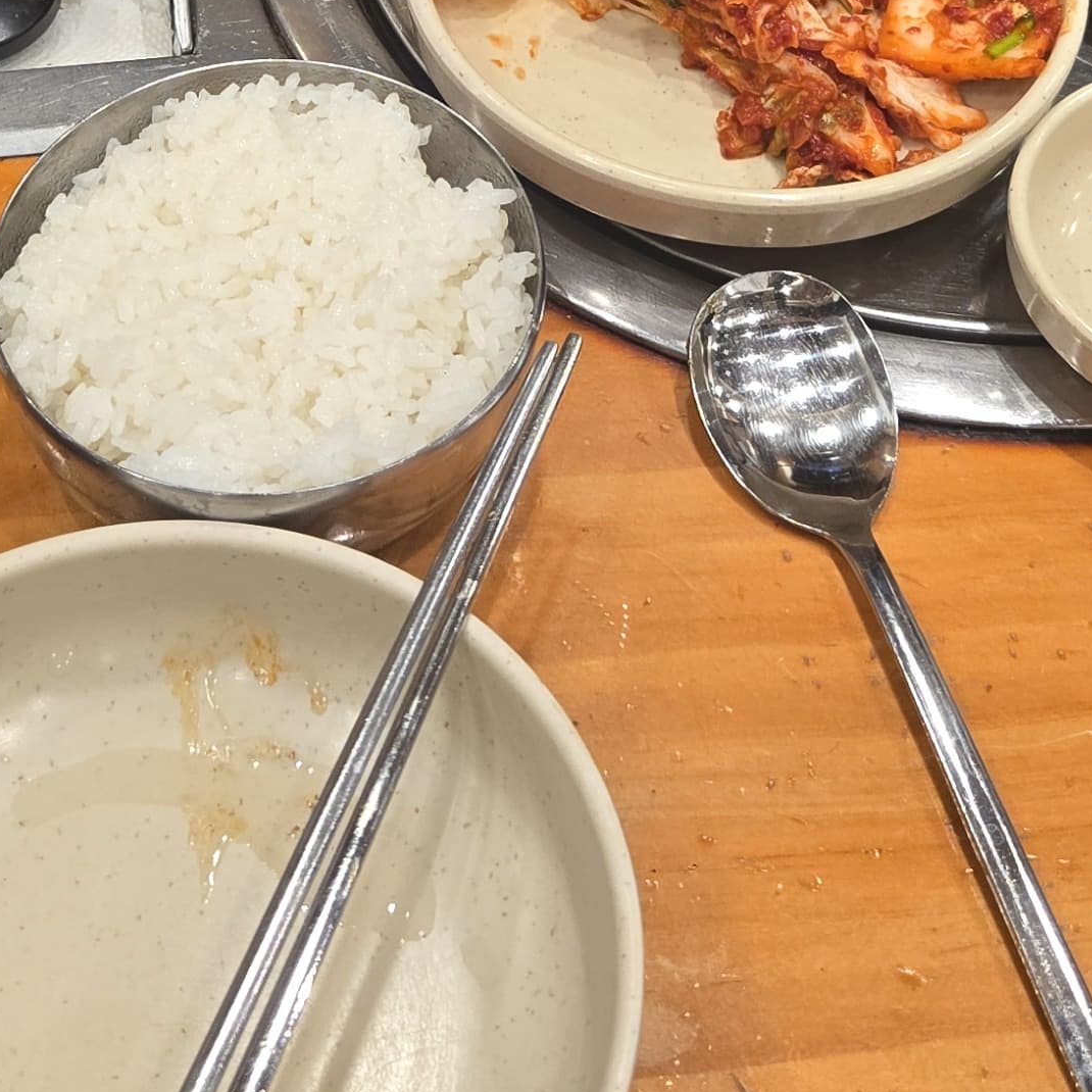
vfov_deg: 21.6
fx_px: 2712
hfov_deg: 22.7
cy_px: -99
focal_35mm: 76
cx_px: 451
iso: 125
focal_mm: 5.4
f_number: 1.8
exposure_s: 1/120
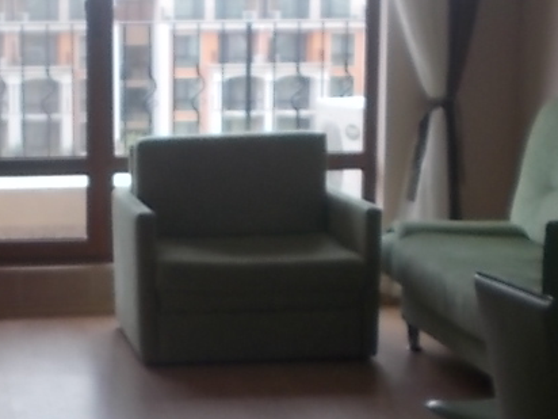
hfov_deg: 19.3
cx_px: 112
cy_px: 385
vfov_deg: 14.5
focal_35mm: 101
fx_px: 1628
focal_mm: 4.6
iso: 80
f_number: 3.2
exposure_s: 1/125
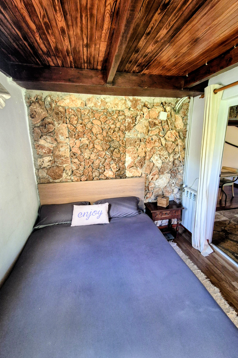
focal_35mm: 14
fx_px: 139
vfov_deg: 104.3
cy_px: 179
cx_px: 124
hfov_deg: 81.2
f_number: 2.2
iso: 400
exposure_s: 1/50
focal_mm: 2.2
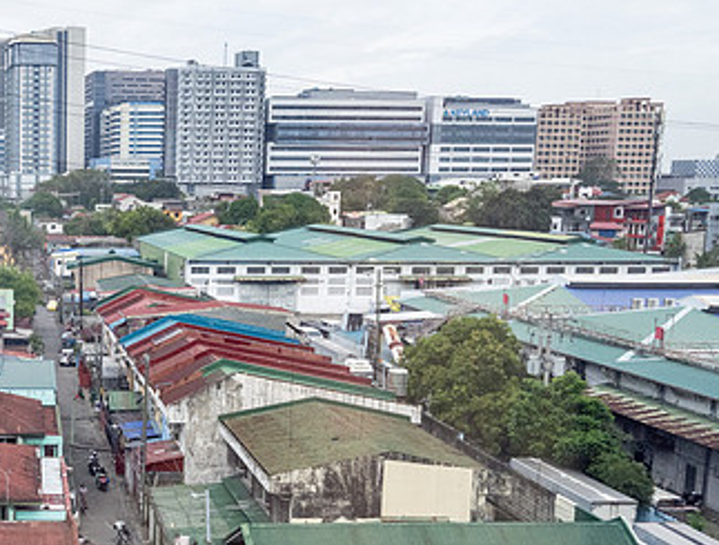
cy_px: 395
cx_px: 12
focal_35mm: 55
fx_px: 1147
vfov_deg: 26.5
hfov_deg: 32.2
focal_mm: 24
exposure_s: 1/640
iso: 2500
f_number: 5.6
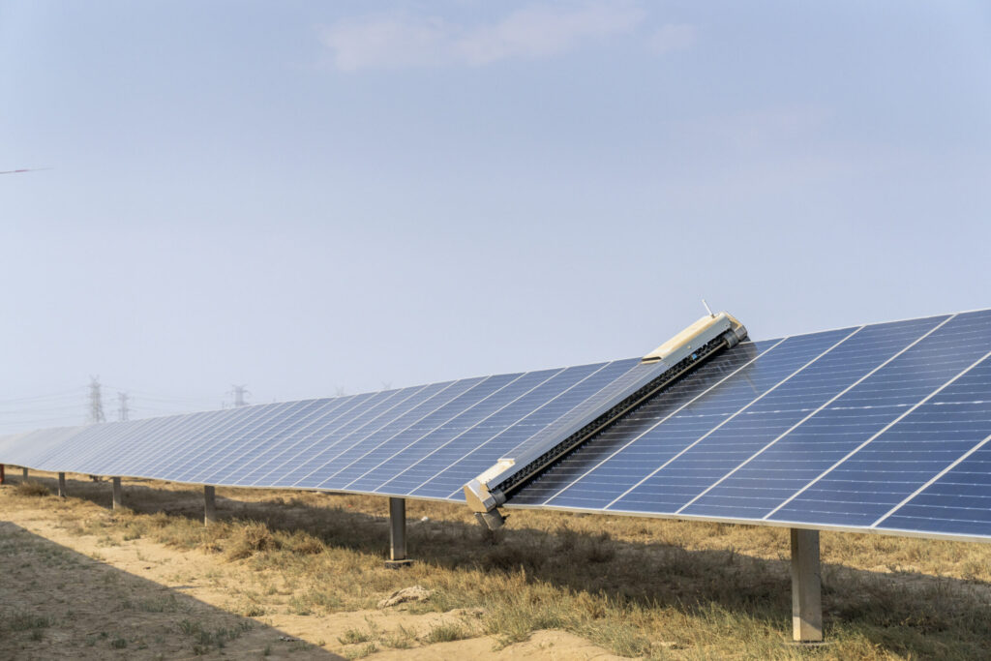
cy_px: 330
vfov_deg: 19.5
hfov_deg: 28.8
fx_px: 1927
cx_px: 496
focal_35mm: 70
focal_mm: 70
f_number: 5
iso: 400
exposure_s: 1/8000
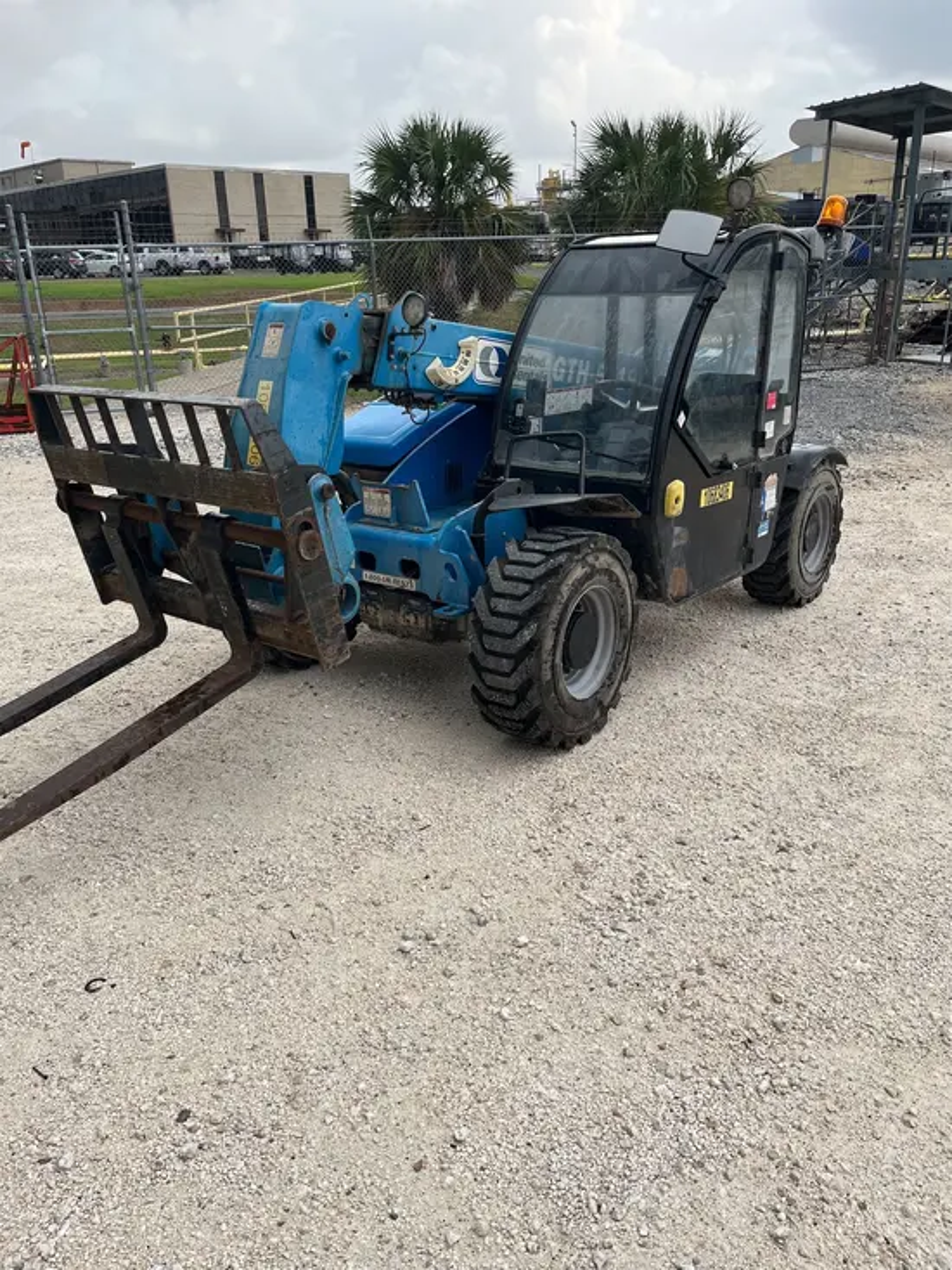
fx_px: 953
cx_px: 476
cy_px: 635
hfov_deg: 53.1
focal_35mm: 26
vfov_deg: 67.3
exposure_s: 1/618
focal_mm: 5.1
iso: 50
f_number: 1.6
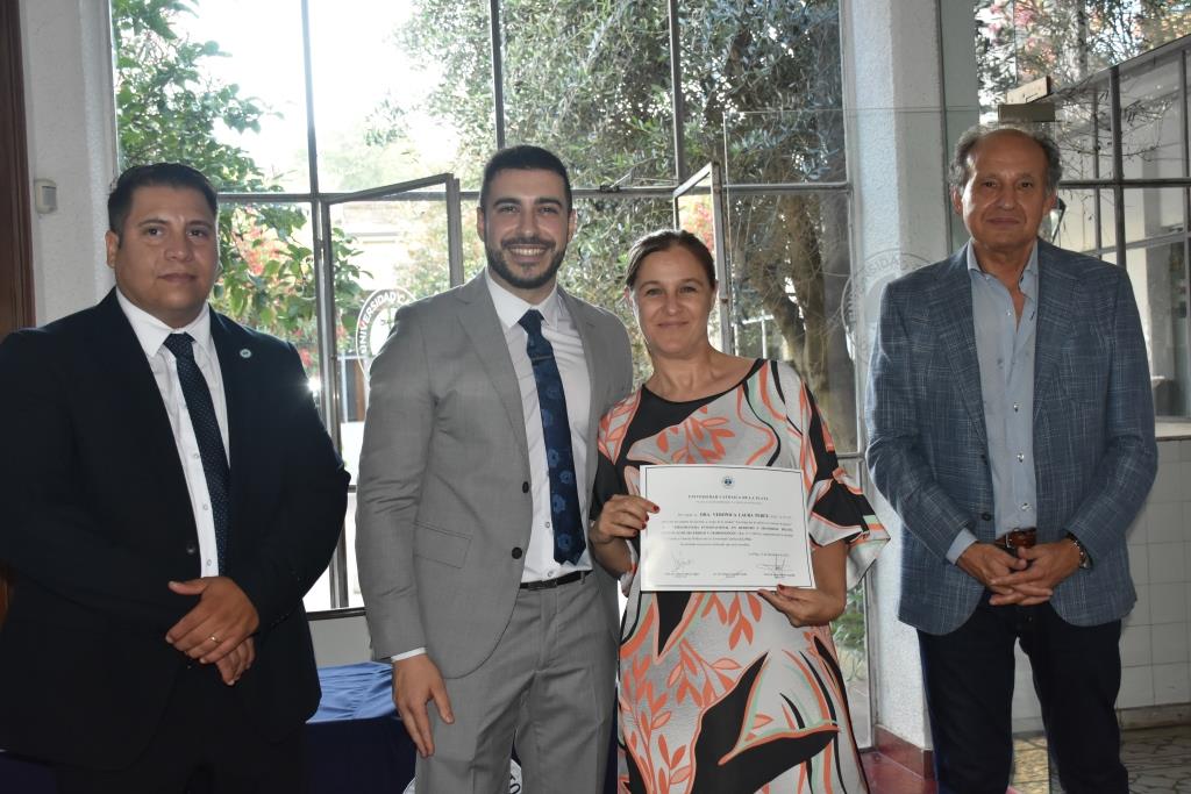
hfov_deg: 49.5
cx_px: 596
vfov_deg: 34.2
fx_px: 1290
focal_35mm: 39
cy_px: 397
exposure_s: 1/125
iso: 1250
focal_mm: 26
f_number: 5.6
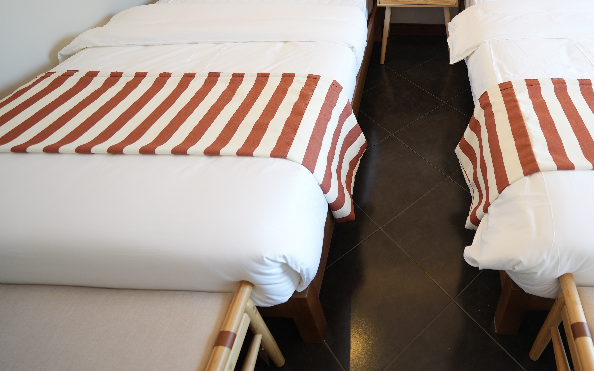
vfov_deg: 51.2
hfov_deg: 73.7
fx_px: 372
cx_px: 416
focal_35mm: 23
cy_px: 103
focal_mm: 16
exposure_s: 1/30
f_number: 4
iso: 200
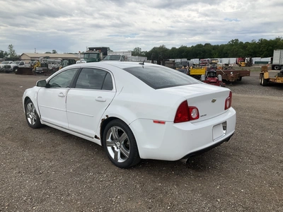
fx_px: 237
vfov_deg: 48.2
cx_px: 142
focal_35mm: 29
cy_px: 106
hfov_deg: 61.7
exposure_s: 1/1912
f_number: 1.8
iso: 25
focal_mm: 3
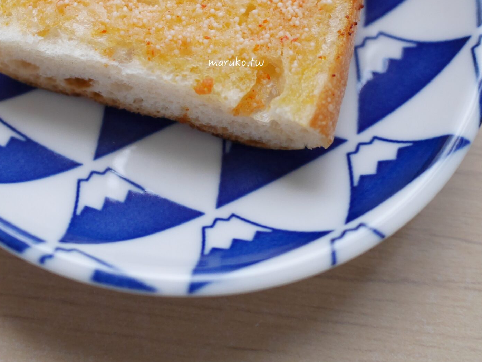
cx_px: 155
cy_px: 41
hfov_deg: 34.6
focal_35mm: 55
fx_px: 766
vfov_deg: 25.8
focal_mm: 15
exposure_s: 1/60
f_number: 2.5
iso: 800
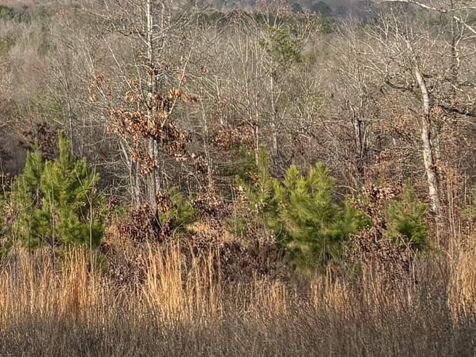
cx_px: -367
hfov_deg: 15.9
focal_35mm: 106
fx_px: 1457
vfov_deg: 13.0
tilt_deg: +6.6
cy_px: -222
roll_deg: +0.6
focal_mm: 5.96
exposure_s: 1/3448
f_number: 1.6
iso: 50
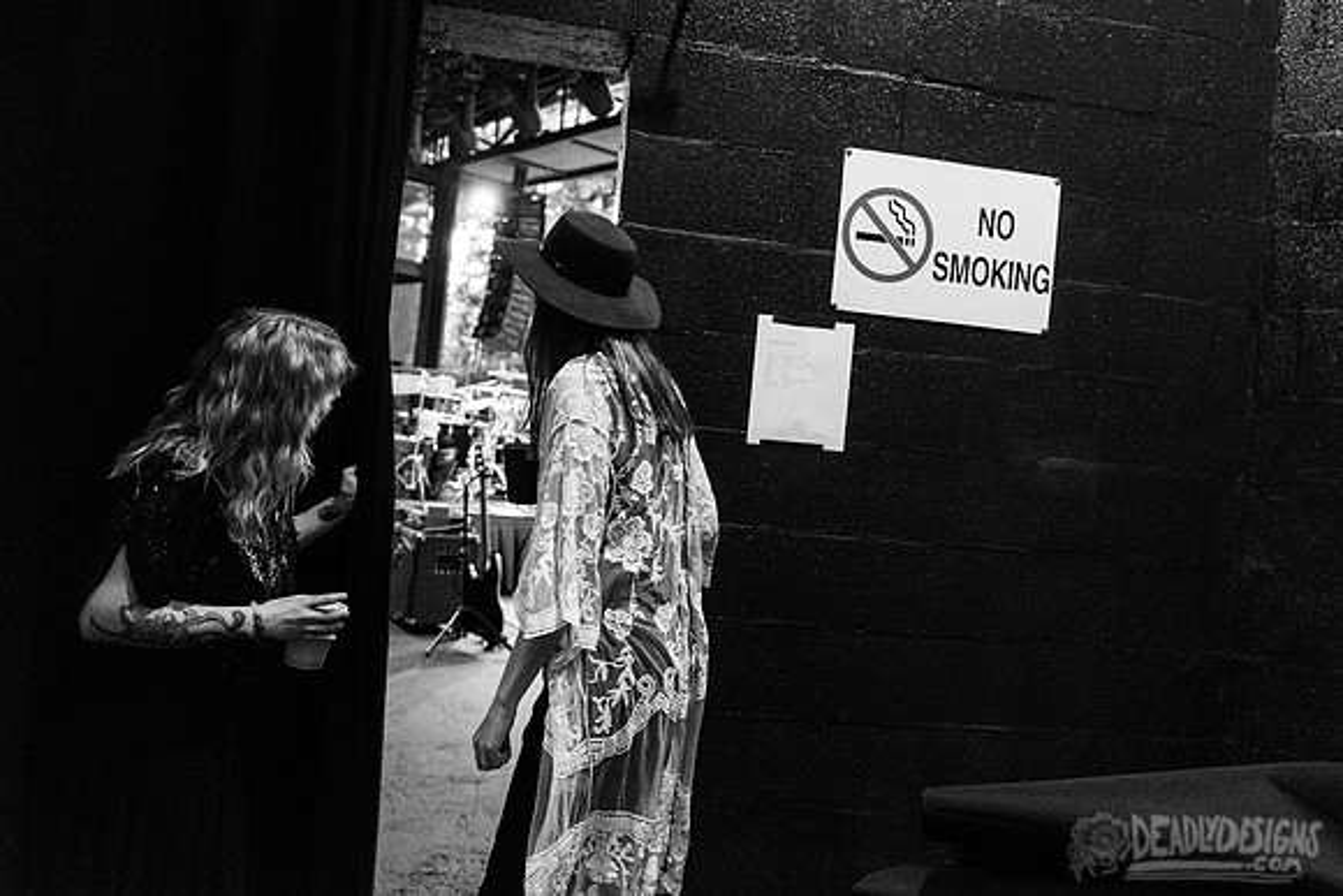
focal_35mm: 30
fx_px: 1117
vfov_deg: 43.7
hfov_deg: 61.9
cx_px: 729
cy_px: 419
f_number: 3.2
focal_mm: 27
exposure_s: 1/250
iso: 1000
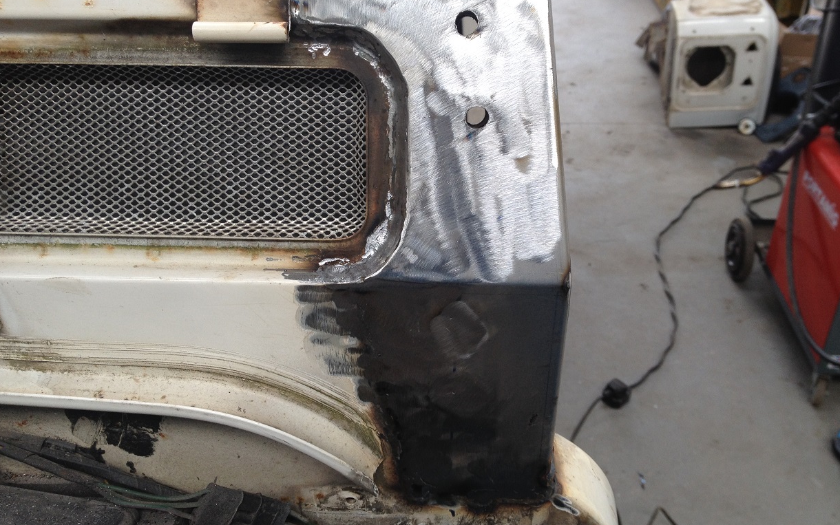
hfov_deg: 51.5
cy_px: 247
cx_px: 428
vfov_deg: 33.6
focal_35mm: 38
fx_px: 870
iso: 50
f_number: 2.4
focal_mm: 4.28
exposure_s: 1/123
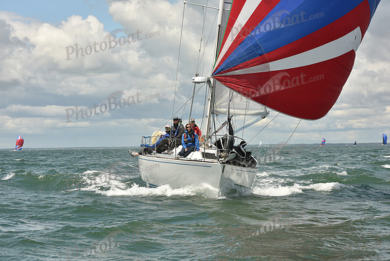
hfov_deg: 19.5
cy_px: 130
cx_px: 195
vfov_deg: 13.0
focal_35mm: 105
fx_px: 1138
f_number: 11
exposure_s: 1/800
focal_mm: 105
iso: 320
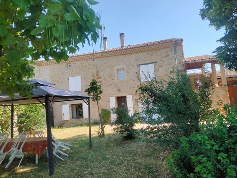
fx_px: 130
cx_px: 118
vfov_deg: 68.7
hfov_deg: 84.7
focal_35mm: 19
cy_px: 89
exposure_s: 1/828
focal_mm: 3.46
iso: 100
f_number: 2.2
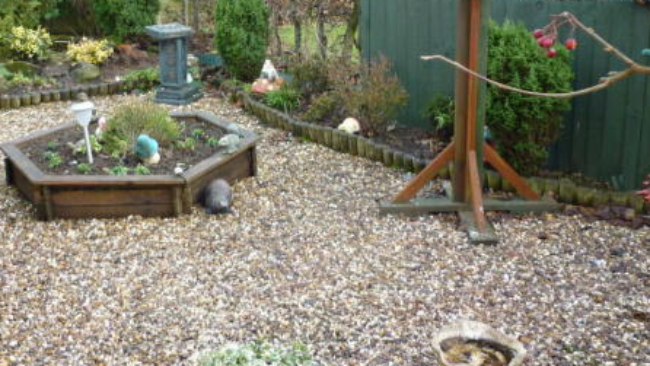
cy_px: 87
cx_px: 263
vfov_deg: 25.1
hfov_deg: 43.5
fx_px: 810
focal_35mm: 47
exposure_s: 1/125
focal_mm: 5.5
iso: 160
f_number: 2.8
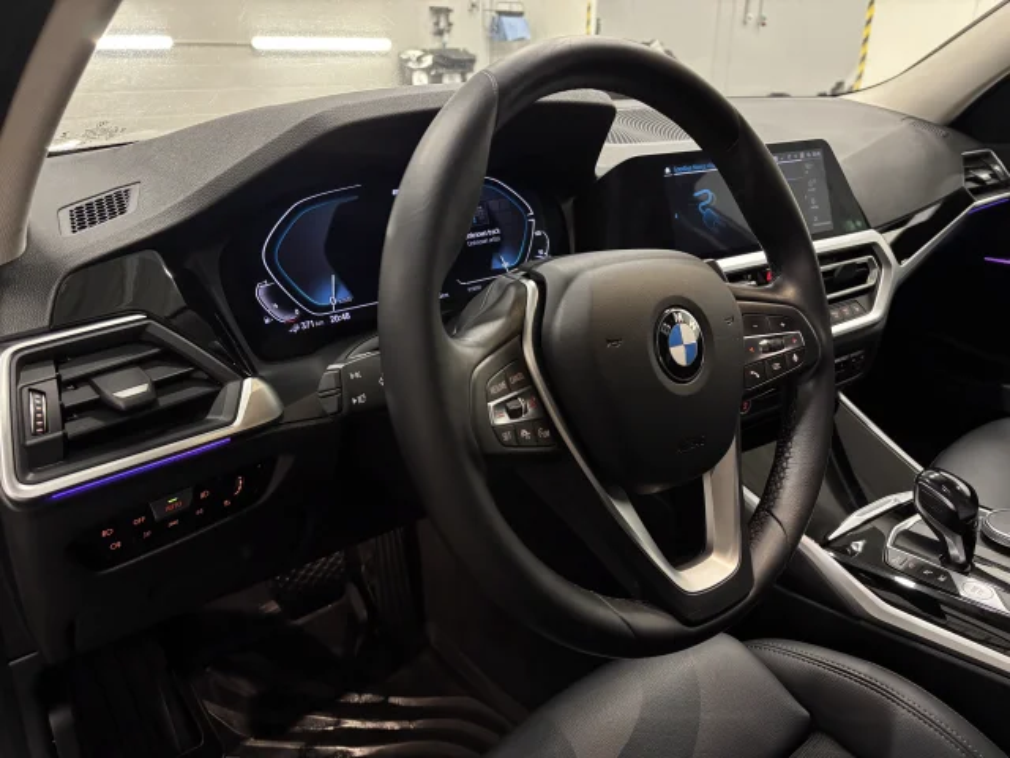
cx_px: 505
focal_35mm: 26
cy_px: 379
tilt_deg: -23.7
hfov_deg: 67.3
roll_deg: +0.6
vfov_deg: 53.1
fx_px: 759
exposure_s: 1/49
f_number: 1.6
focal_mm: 5.96
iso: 320
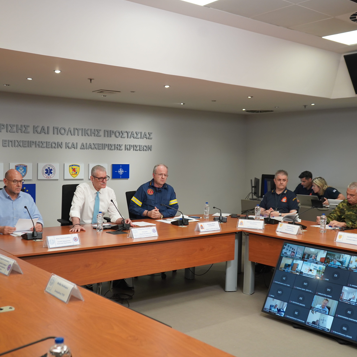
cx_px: 181
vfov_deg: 41.9
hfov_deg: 41.9
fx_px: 467
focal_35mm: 40
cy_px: 177
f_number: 4
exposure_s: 1/160
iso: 1250
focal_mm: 31
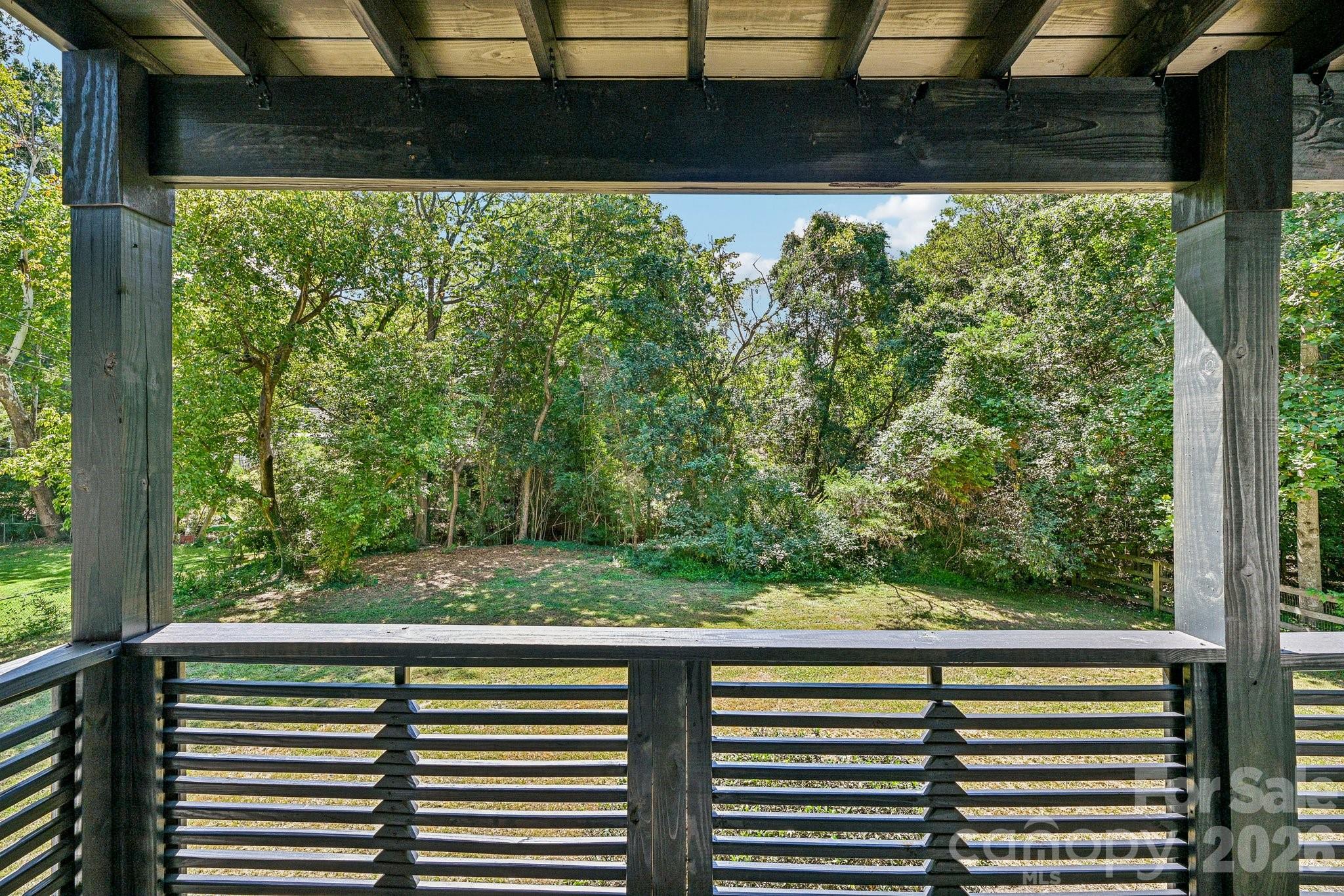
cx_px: 672
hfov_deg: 104.3
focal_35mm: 14
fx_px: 523
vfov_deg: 81.2
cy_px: 448
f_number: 8
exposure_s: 1/125
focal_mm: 14
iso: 100
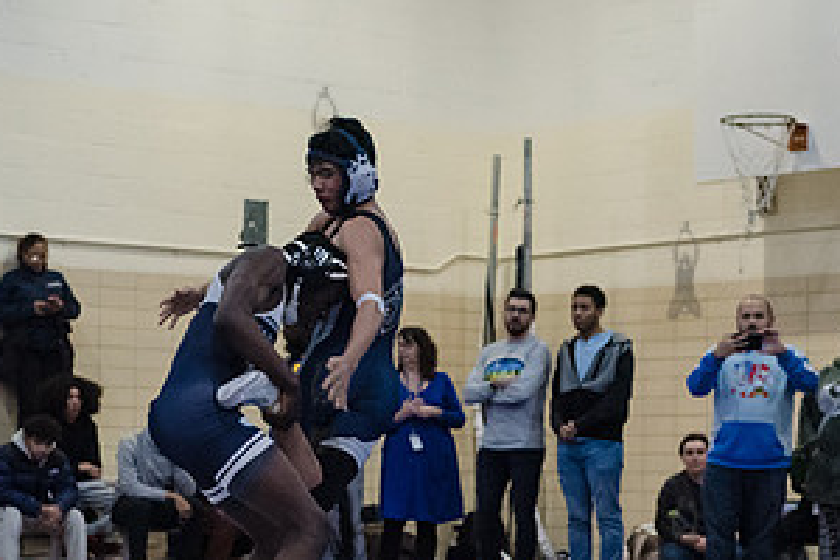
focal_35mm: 112
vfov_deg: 12.2
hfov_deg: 18.2
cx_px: 322
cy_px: 405
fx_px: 2613
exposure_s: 1/400
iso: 8000
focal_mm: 58
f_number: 3.2
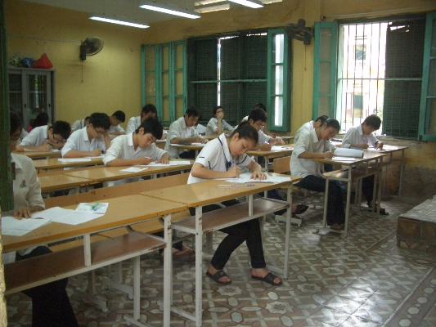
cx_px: 218
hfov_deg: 52.6
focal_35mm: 35
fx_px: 441
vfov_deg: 40.7
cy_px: 164
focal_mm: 5.8
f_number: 2.6
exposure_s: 1/60
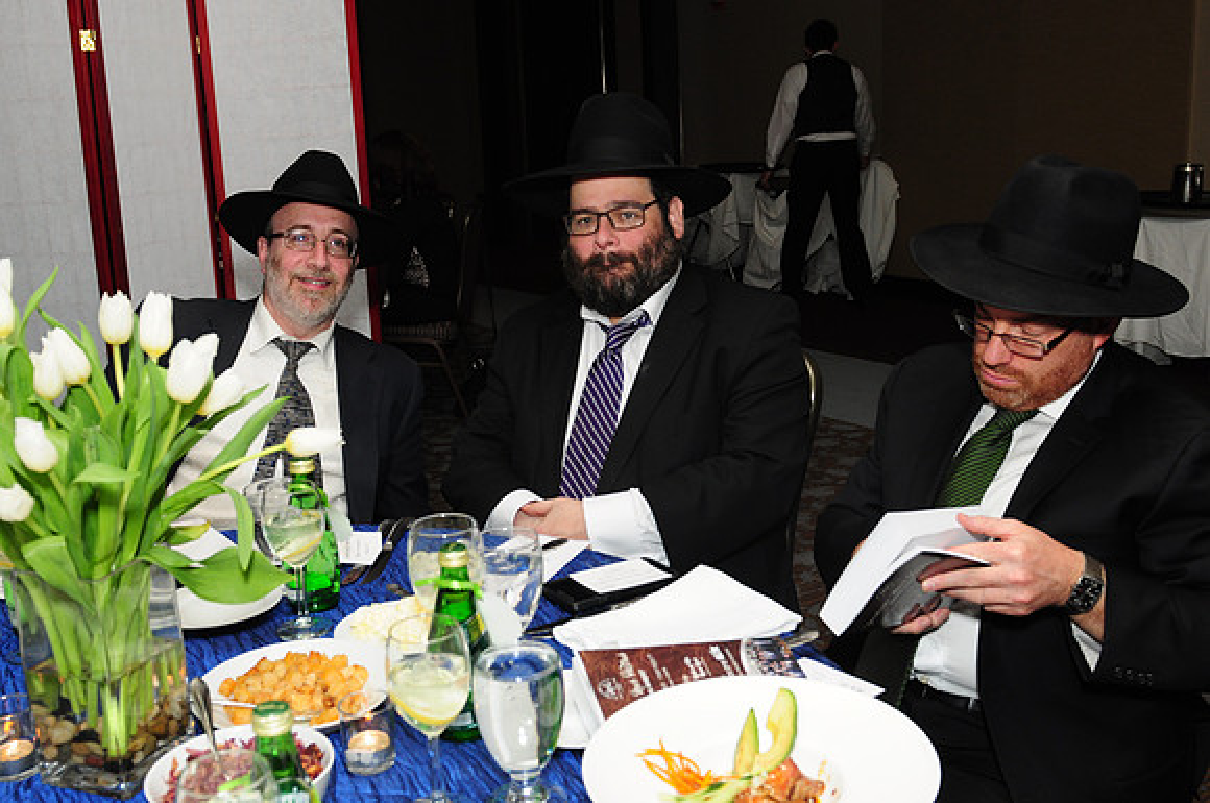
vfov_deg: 34.1
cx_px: 605
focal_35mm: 39
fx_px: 1309
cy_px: 402
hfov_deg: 49.6
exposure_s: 1/60
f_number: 5
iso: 500
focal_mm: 26
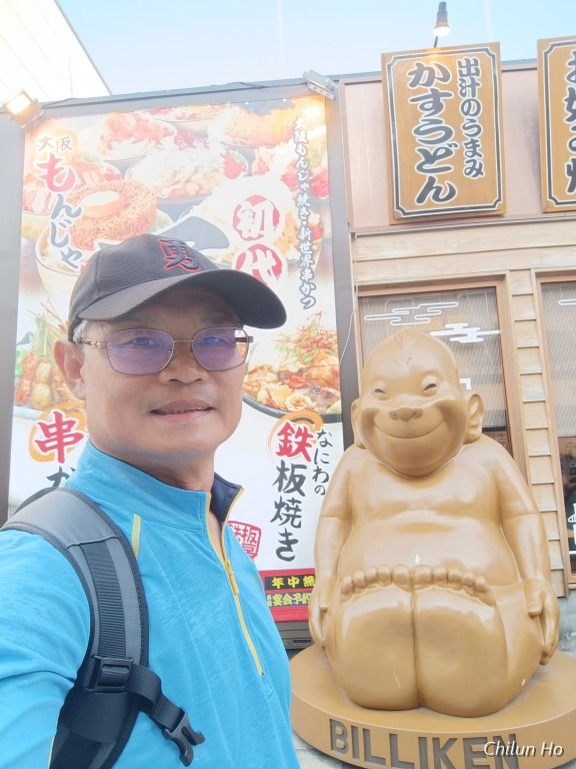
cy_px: 384
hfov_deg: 56.8
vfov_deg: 71.6
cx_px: 288
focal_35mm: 24
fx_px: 532
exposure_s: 1/176
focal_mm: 3.24
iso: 58
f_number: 2.45
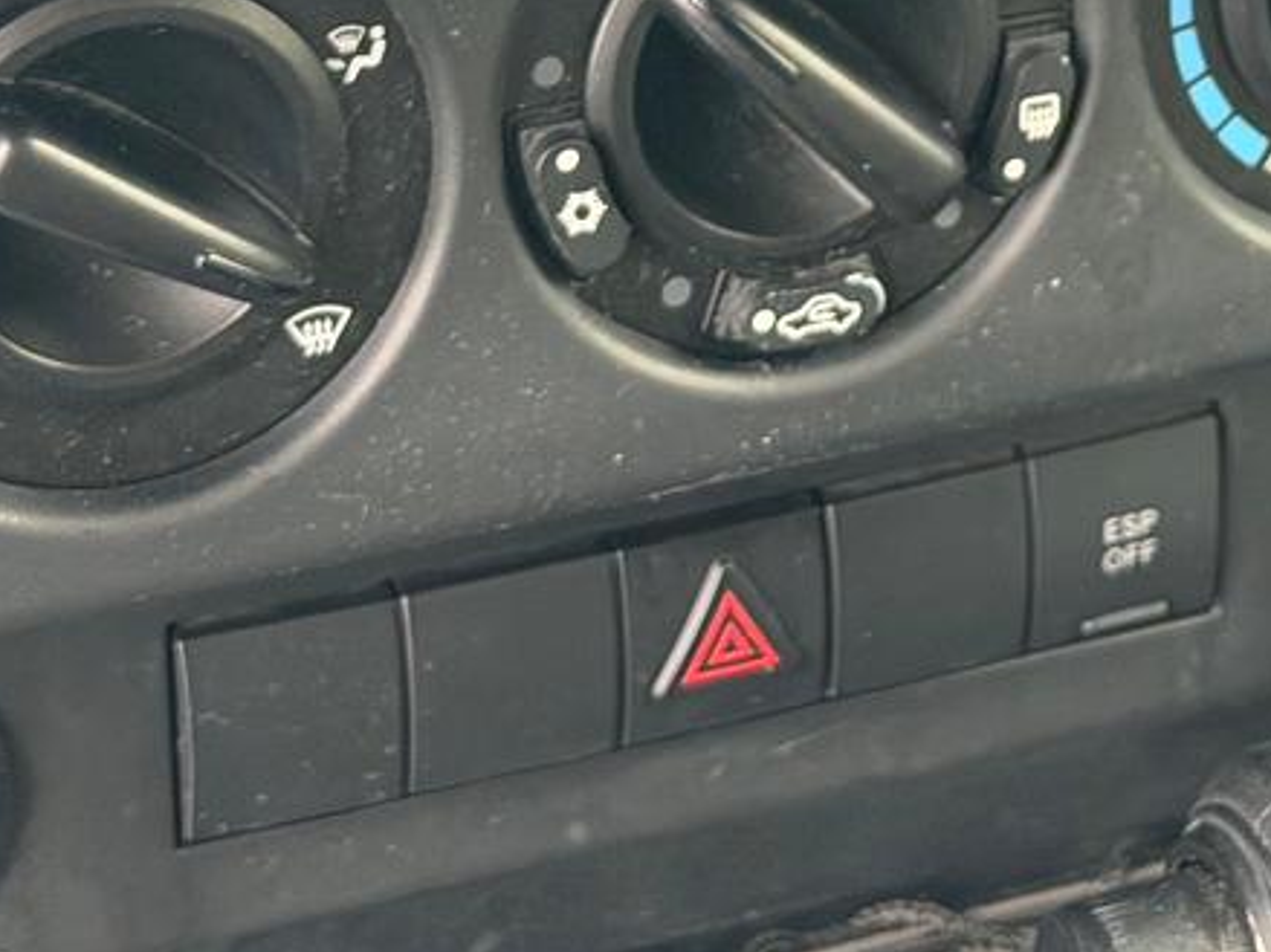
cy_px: -382
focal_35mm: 140
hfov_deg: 14.1
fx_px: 5139
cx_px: 779
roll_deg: -0.9
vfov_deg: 10.3
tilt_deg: -26.9
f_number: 1.78
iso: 200
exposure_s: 1/74
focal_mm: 6.76
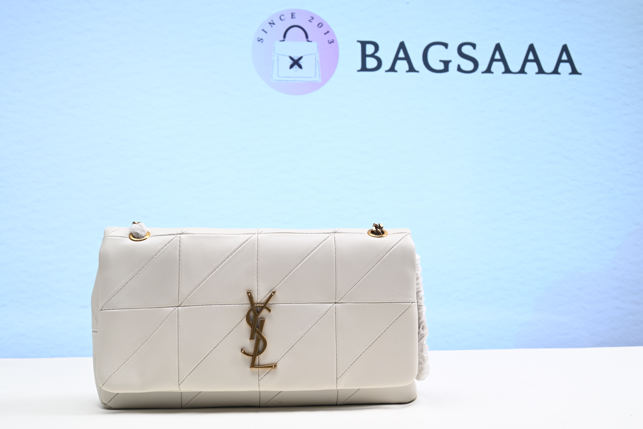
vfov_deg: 29.9
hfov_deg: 43.6
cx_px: 322
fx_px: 804
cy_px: 214
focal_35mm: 45
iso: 100
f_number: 16
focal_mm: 45
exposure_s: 1/2
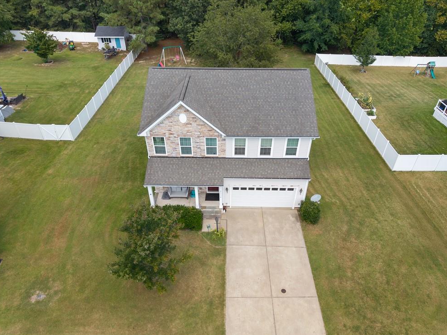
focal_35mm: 25
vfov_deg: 54.9
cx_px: 228
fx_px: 323
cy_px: 173
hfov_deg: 69.4
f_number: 1.8
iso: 110
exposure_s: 1/730
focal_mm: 8.67
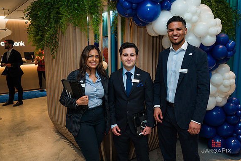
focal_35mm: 30
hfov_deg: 61.9
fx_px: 201
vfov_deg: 43.7
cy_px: 78
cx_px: 123
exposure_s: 1/200
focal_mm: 28
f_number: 3.5
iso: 400
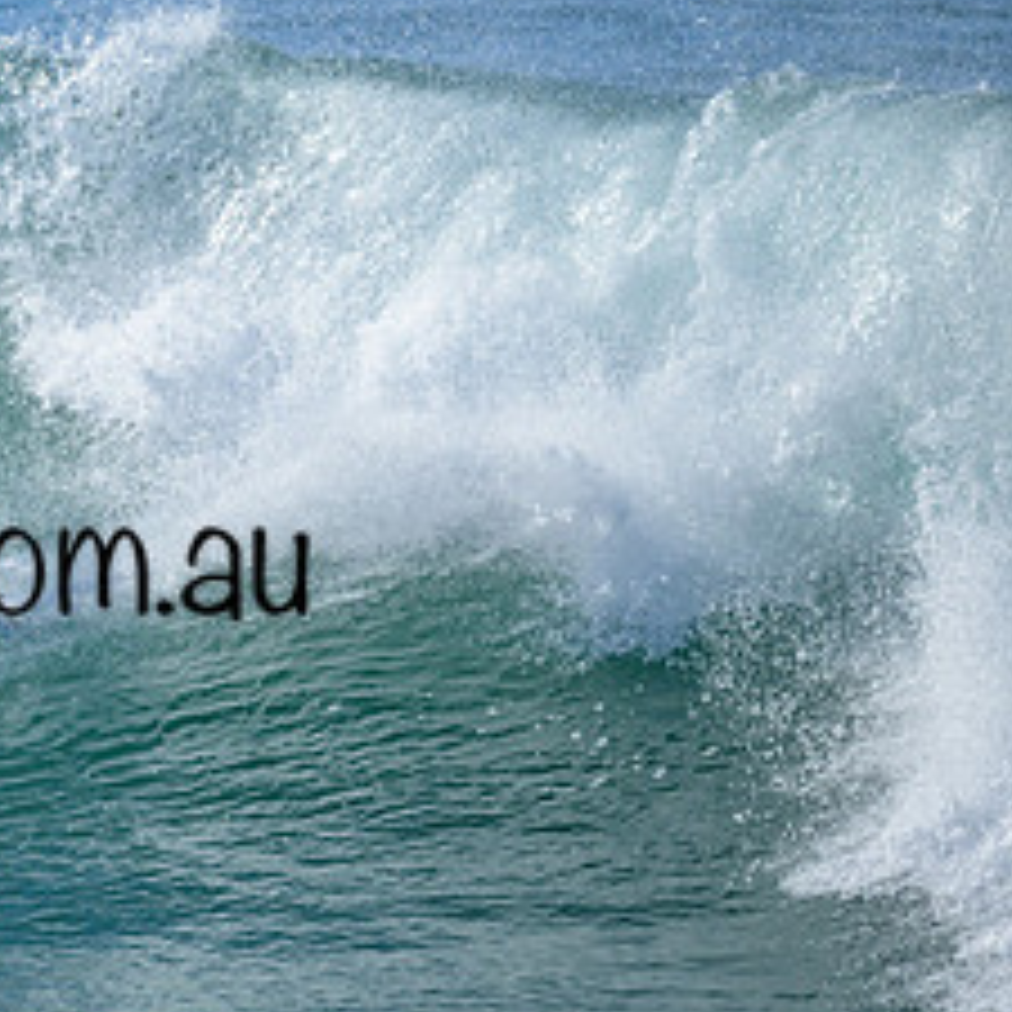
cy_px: 510
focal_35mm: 1753
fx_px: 57982
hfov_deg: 1.0
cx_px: -166
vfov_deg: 1.0
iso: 280
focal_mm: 800
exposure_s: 1/2000
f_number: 6.3
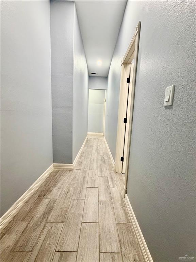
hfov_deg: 85.7
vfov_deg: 102.1
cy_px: 131
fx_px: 106
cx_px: 98
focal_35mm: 14
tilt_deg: -7.5
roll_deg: -3.0
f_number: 2.2
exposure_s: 1/60
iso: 320
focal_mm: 2.22
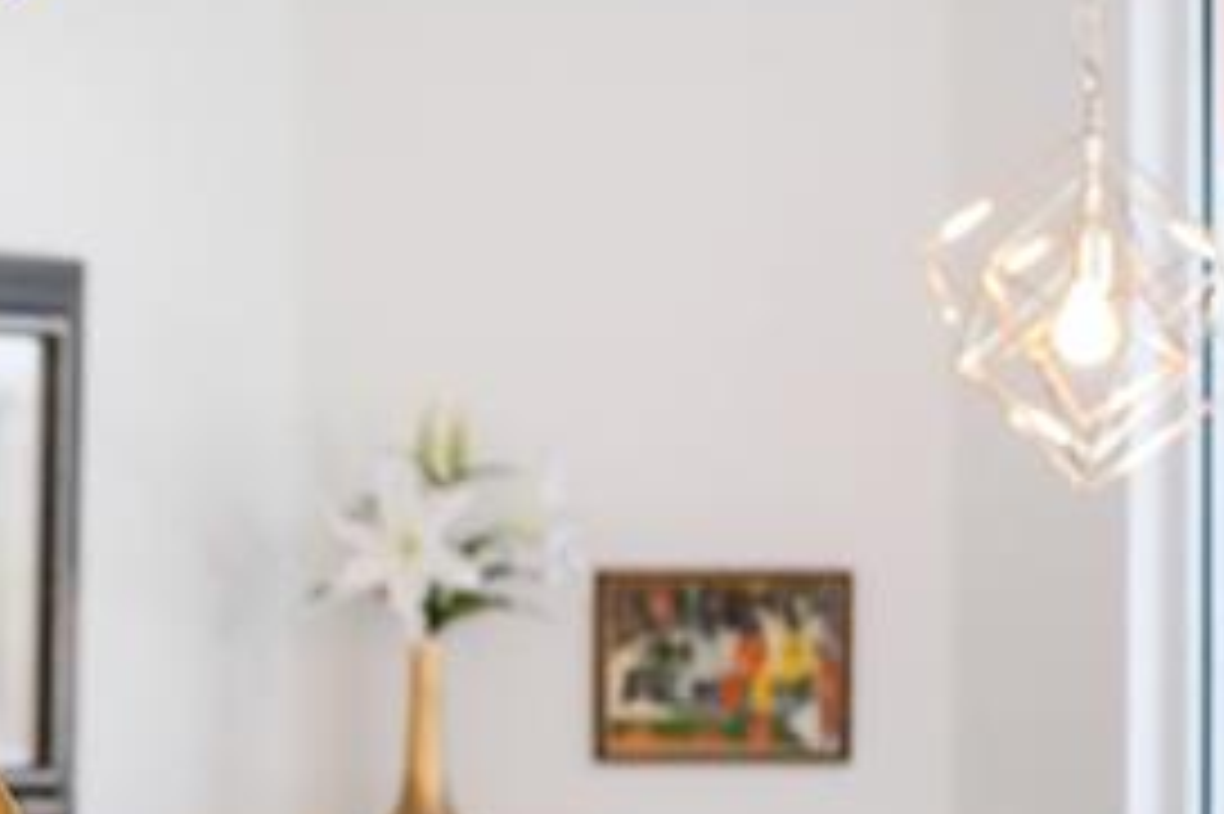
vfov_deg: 7.3
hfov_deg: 10.7
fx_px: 6388
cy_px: 753
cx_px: -441
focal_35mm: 188
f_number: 1.8
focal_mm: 50
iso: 320
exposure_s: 1/400
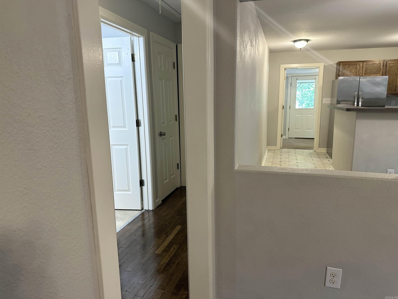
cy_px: 150
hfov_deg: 71.6
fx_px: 276
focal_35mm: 24
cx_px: 199
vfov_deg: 56.8
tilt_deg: -9.3
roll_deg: +0.7
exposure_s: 1/60
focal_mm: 6.86
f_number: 1.78
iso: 250
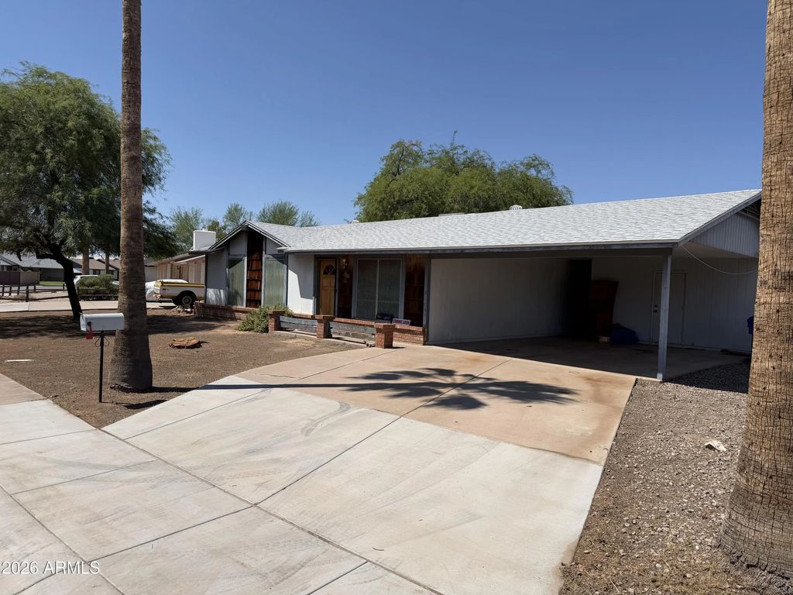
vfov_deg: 56.8
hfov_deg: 71.6
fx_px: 550
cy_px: 298
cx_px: 396
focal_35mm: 24
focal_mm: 6.76
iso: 80
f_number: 1.78
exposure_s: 1/8130
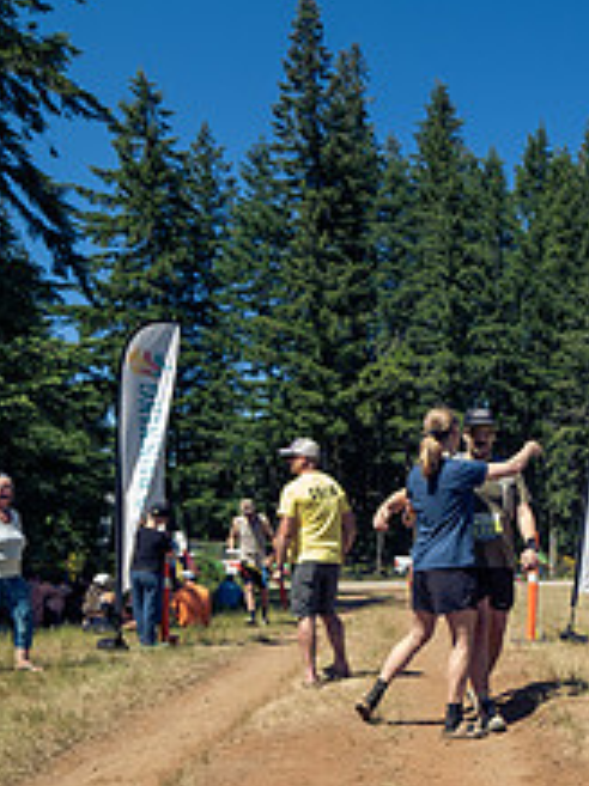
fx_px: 840
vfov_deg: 48.7
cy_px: 563
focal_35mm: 37
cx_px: 594
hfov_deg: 34.9
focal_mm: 9
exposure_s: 1/800
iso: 125
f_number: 4
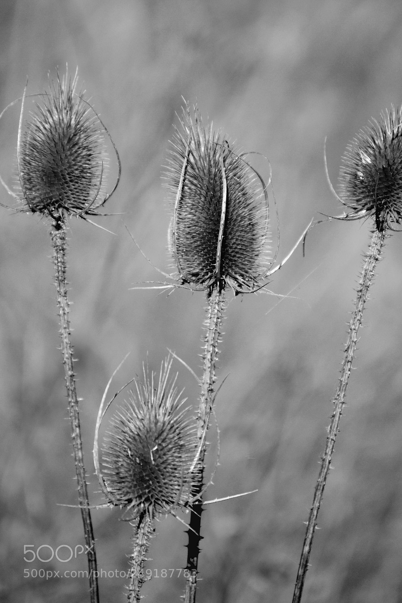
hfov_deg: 4.6
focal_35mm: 300
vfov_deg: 6.9
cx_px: 201
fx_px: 5027
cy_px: 302
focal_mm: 200
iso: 400
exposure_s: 1/1600
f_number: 5.6
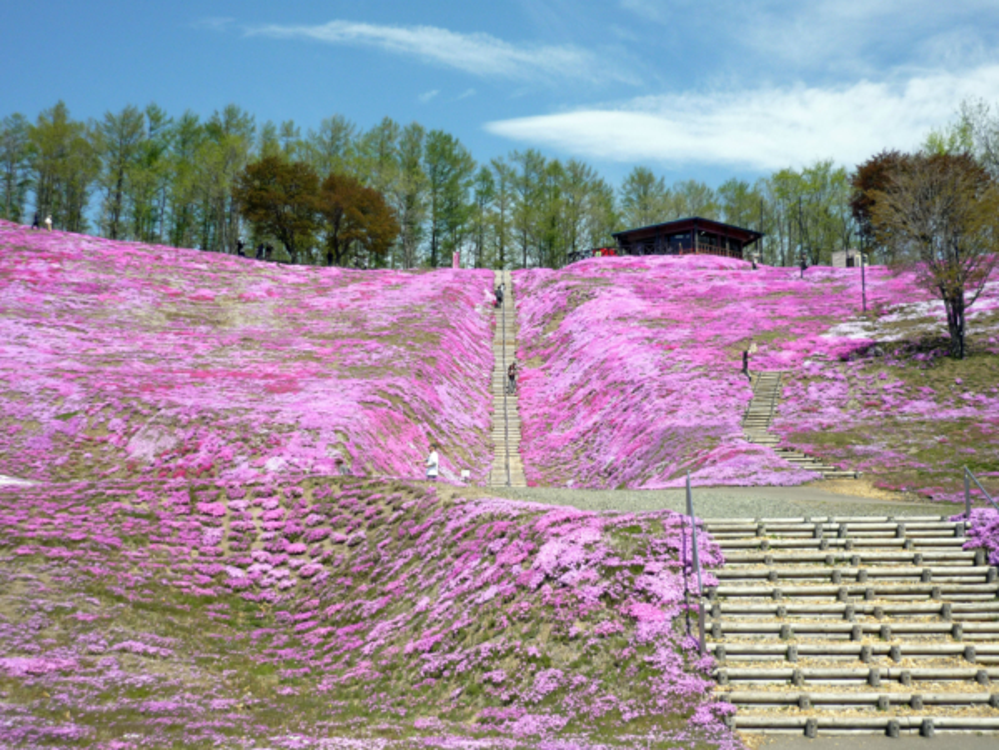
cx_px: 500
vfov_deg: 37.7
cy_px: 375
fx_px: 1097
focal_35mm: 38
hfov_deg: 49.0
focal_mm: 6.3
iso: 100
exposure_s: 1/125
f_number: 8
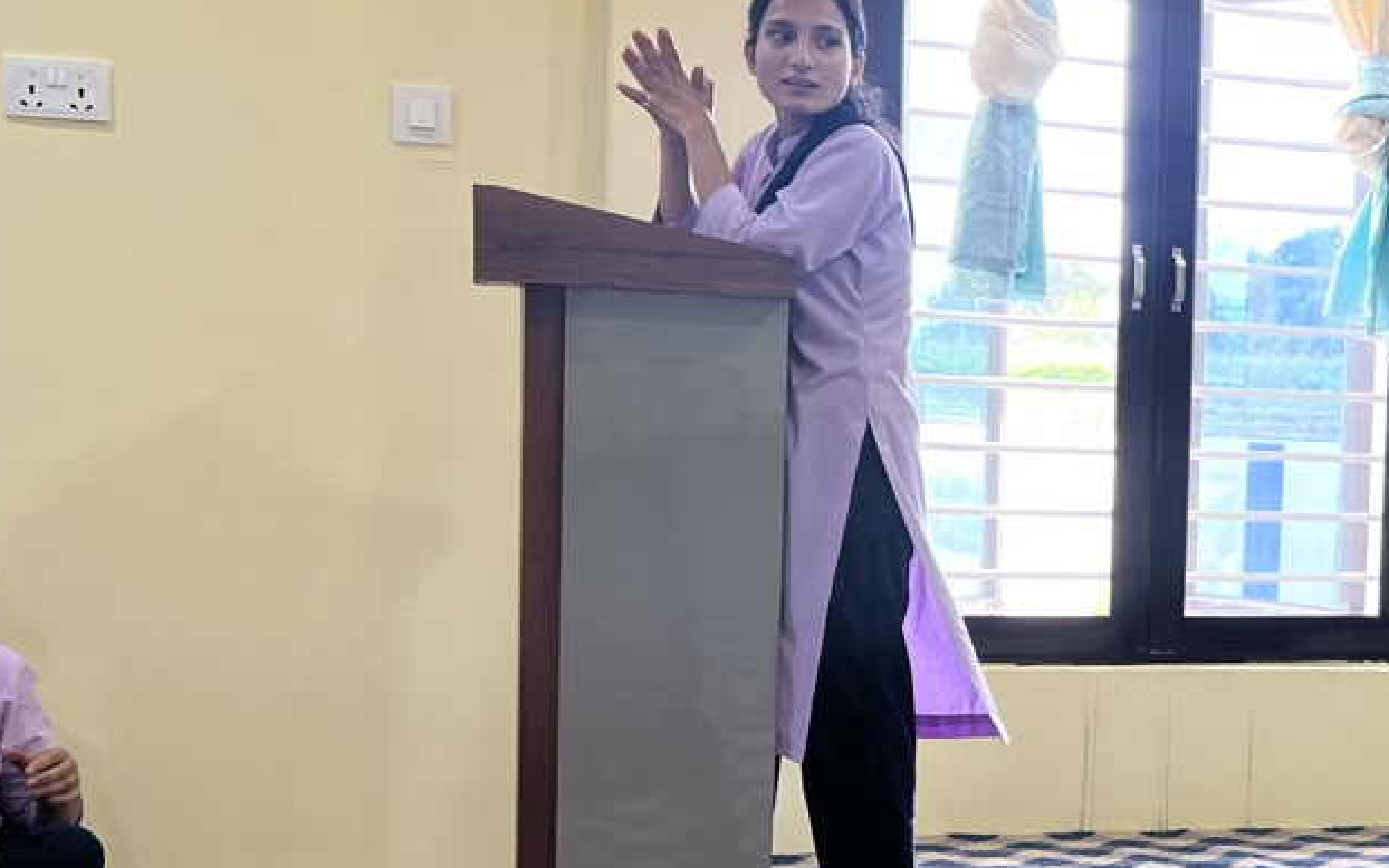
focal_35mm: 62
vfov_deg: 20.9
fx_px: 2347
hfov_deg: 30.8
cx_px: 1356
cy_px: 578
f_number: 1.5
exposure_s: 1/100
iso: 100
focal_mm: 5.7
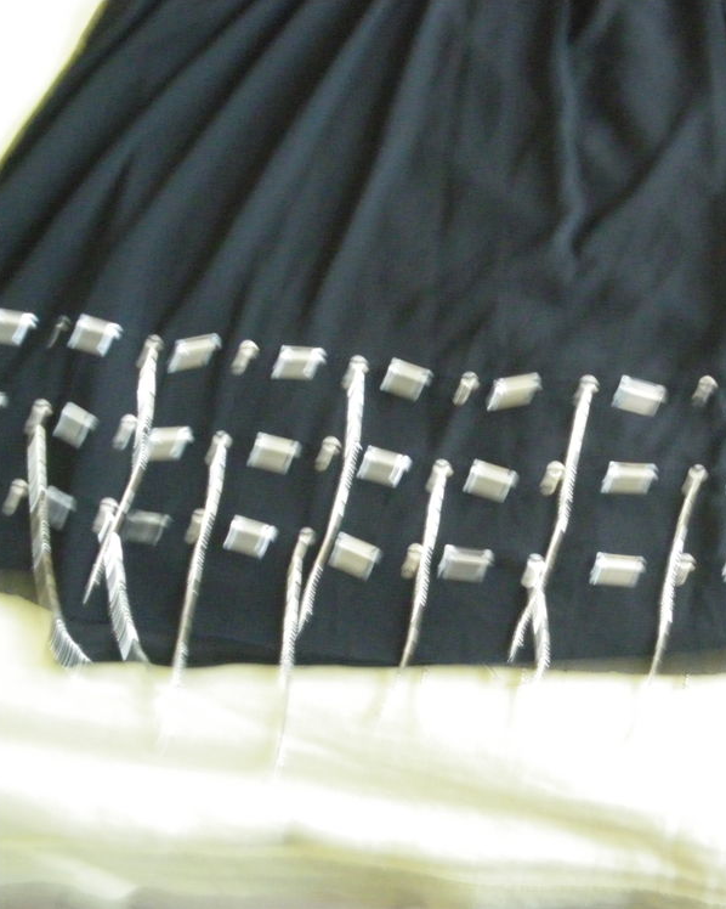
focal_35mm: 47
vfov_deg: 39.6
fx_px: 1263
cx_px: 600
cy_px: 454
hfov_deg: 31.1
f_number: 3.5
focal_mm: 6.3
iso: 800
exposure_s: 1/8
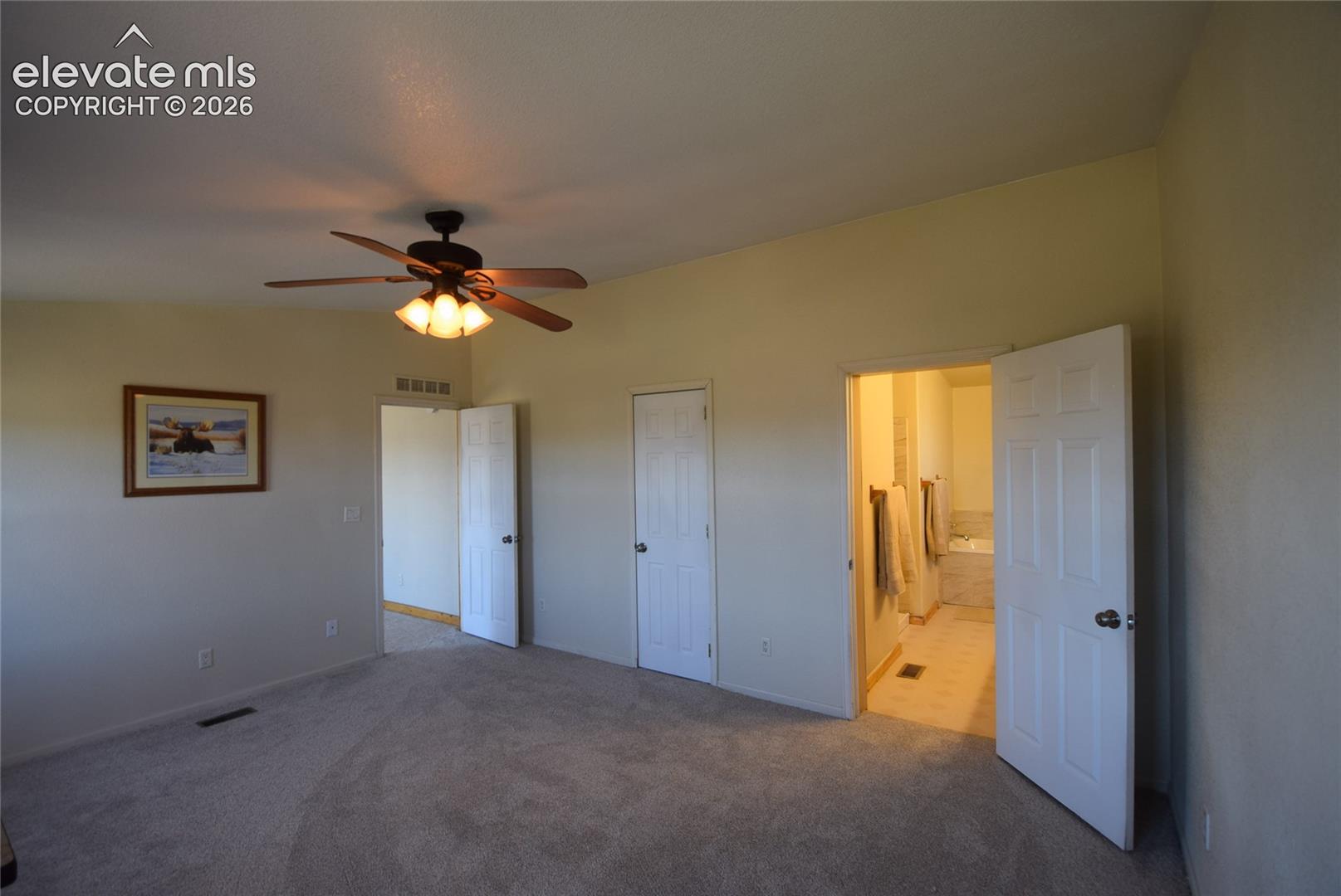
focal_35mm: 15
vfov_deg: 77.4
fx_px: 559
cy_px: 448
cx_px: 670
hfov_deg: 100.3
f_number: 4.5
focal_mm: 10
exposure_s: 1/80
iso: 400
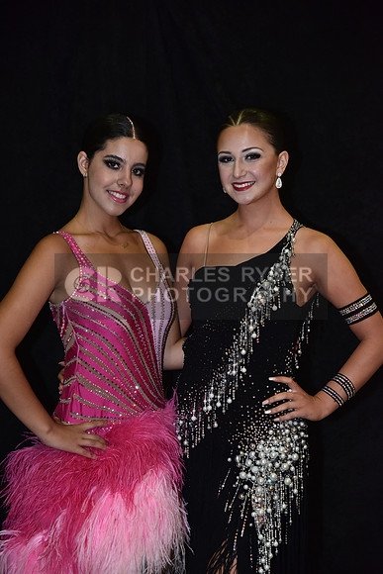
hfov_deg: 17.5
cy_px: 287
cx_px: 192
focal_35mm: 78
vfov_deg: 26.0
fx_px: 1244
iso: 1600
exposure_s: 1/250
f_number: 4.5
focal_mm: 78
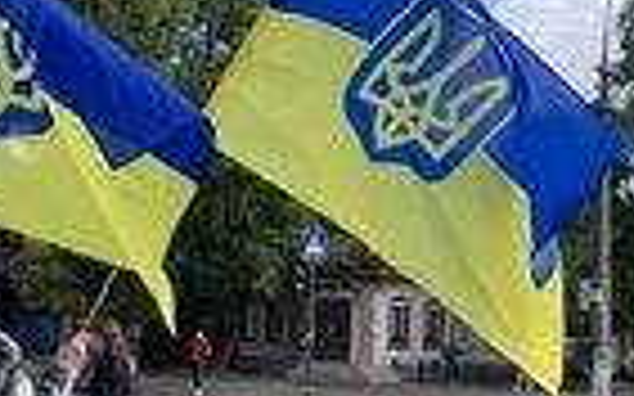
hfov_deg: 26.1
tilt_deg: +2.5
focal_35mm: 78
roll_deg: -1.3
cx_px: 148
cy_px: 284
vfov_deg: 16.6
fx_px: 1347
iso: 25
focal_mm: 4.25
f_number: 1.8
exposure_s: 1/669
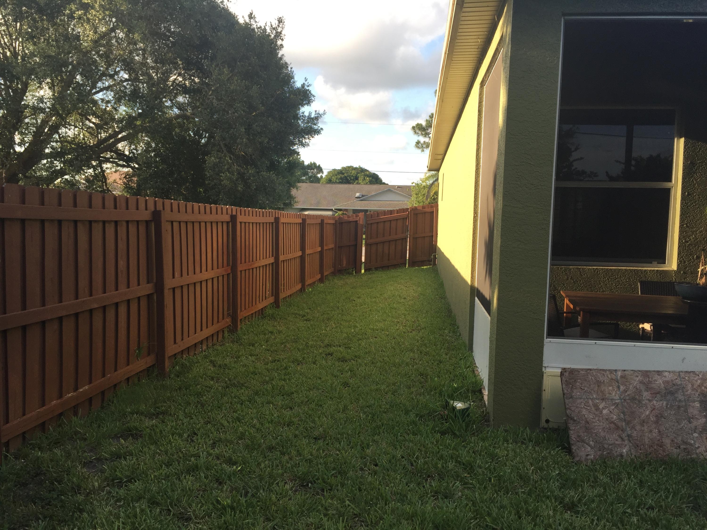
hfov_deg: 61.7
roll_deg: -2.2
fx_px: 592
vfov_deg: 48.2
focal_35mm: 29
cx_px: 354
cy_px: 265
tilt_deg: -6.4
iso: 32
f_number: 2.2
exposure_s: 1/373
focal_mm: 4.15
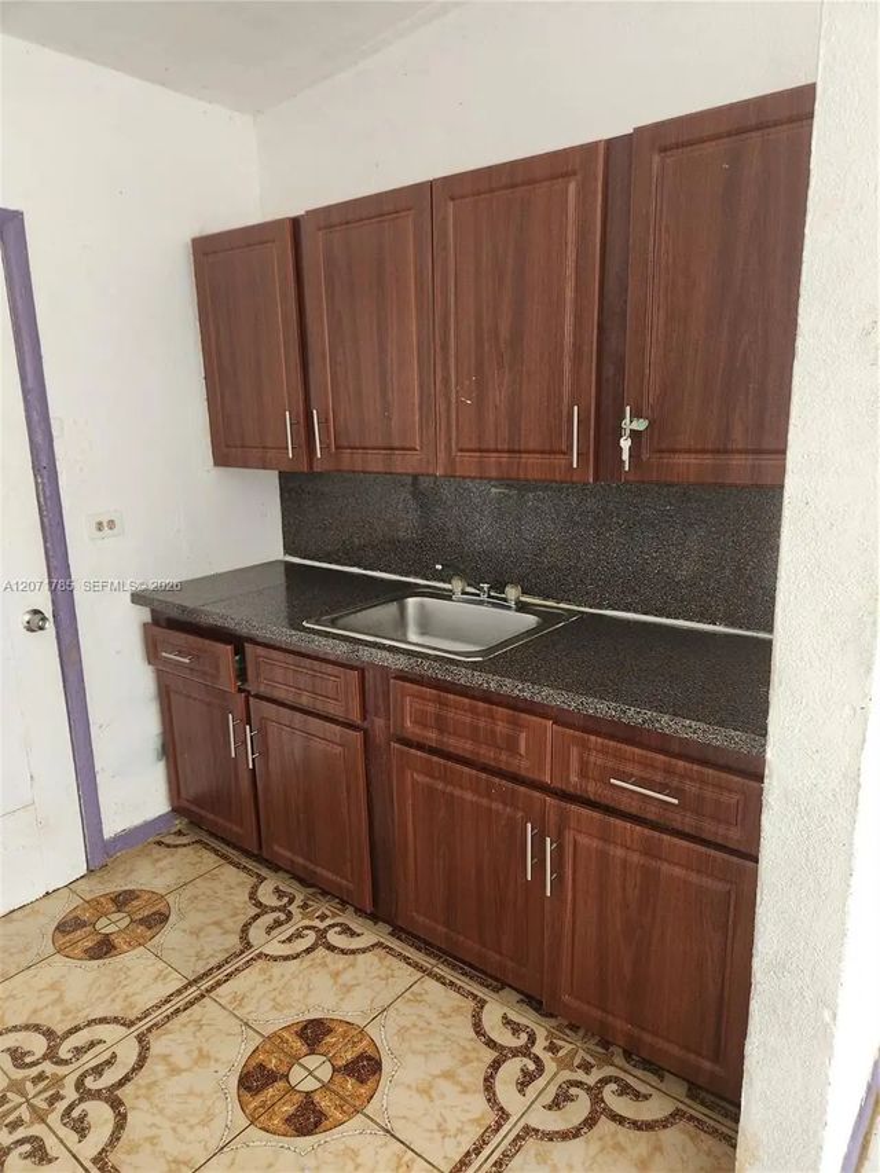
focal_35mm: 23
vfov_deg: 73.9
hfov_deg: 58.9
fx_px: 779
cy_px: 586
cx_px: 440
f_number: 1.8
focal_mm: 5.4
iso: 500
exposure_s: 1/120
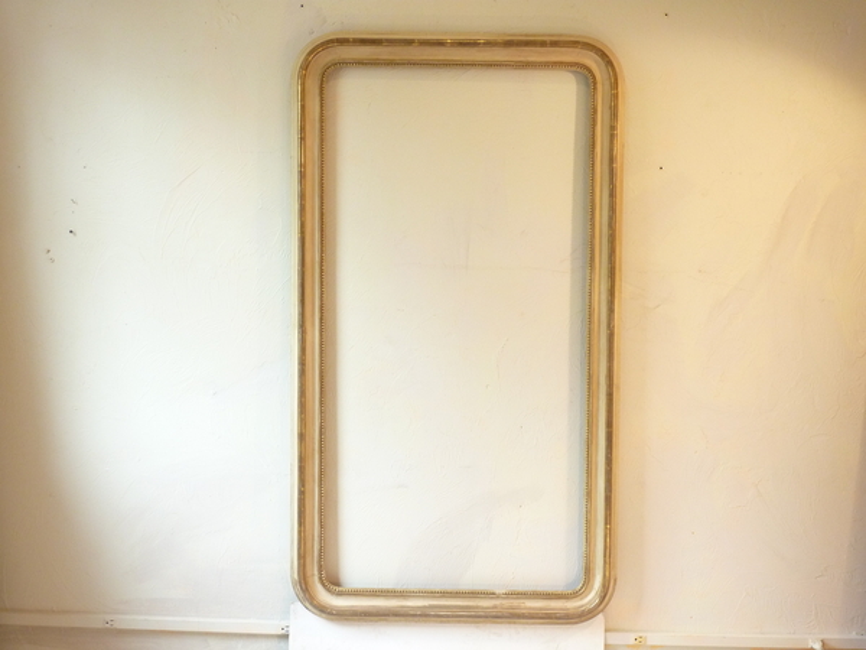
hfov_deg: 42.1
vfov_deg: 32.2
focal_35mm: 45
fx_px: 1126
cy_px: 325
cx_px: 433
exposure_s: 1/30
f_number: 3.7
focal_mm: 7.3
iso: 320
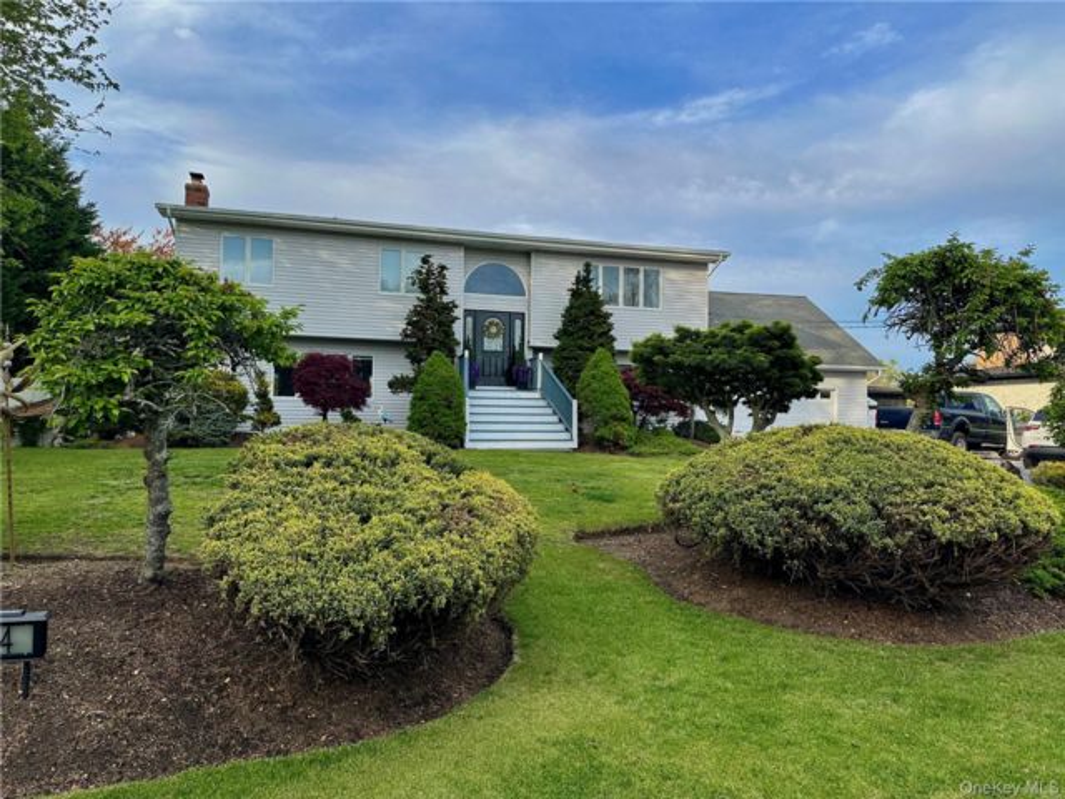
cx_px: 532
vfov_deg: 56.8
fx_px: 738
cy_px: 400
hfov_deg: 71.6
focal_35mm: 24
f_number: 1.78
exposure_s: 1/1131
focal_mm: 6.86
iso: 80
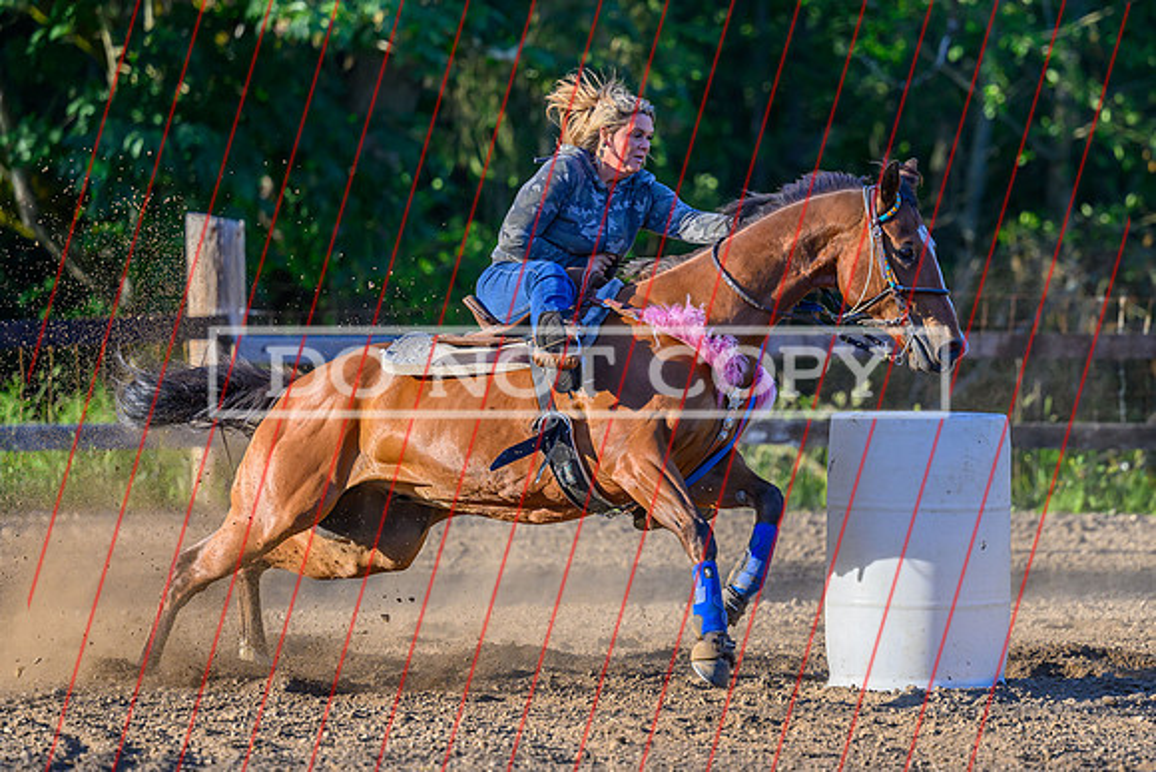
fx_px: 7025
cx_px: 647
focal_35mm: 219
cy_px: 334
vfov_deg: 6.3
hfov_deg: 9.4
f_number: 2.8
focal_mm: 145
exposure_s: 1/2500
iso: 640
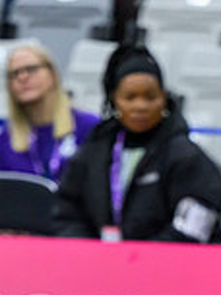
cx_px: 320
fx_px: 7363
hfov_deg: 1.7
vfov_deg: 2.3
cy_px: 513
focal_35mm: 865
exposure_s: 1/1000
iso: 4000
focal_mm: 170
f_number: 3.2
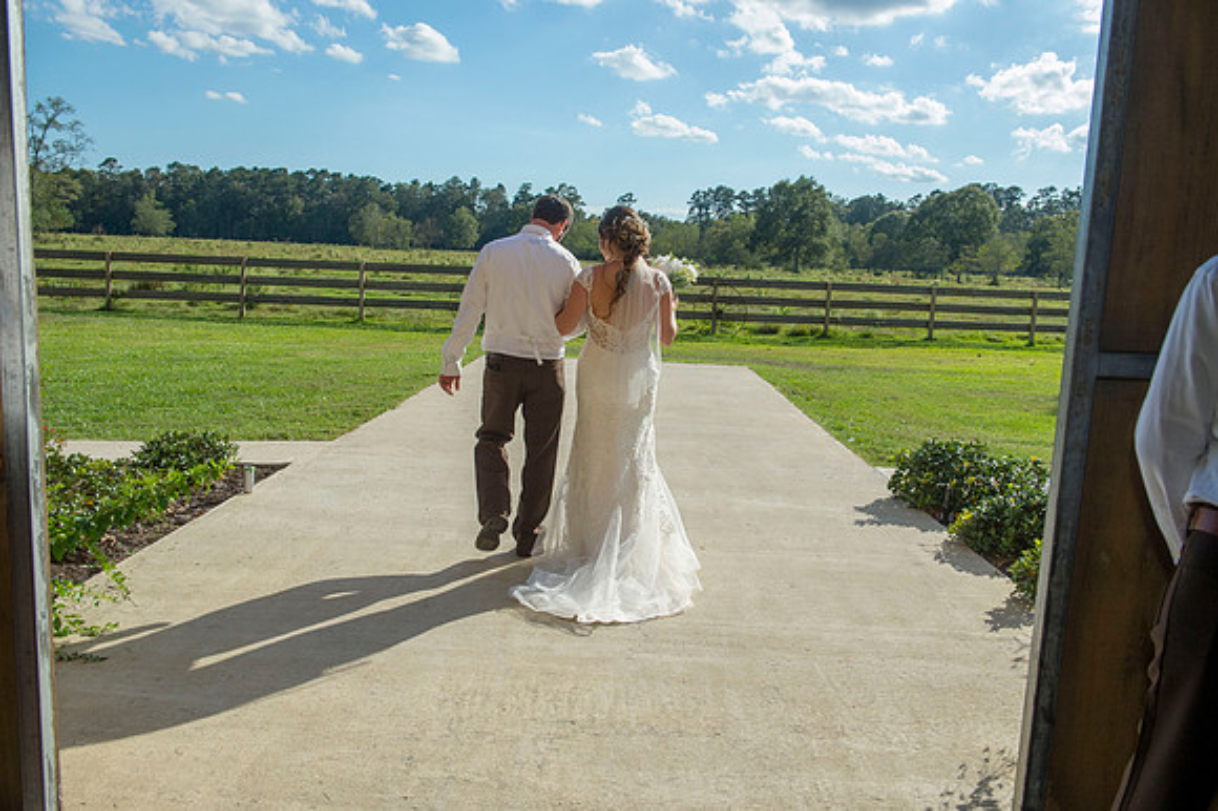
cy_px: 406
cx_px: 609
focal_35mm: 32
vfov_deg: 41.1
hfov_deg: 58.7
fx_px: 1082
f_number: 6.3
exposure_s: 1/8000
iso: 1600
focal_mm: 32
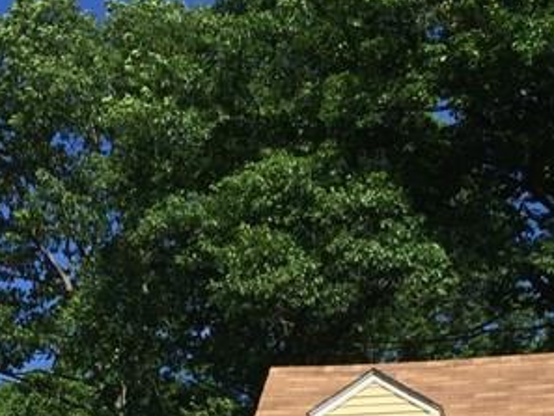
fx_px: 1601
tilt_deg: +11.1
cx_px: 334
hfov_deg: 19.6
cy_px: 575
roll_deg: -1.1
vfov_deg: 14.1
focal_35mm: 100
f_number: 2.2
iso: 32
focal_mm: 4.15
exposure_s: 1/3049
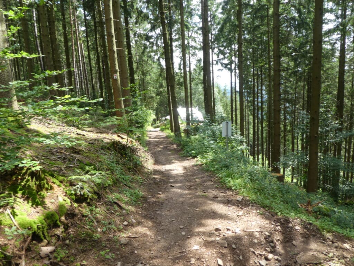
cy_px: 133
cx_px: 177
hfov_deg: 71.6
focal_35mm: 24
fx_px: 245
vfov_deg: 56.8
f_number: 3.3
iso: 80
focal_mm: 4.3
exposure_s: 1/100
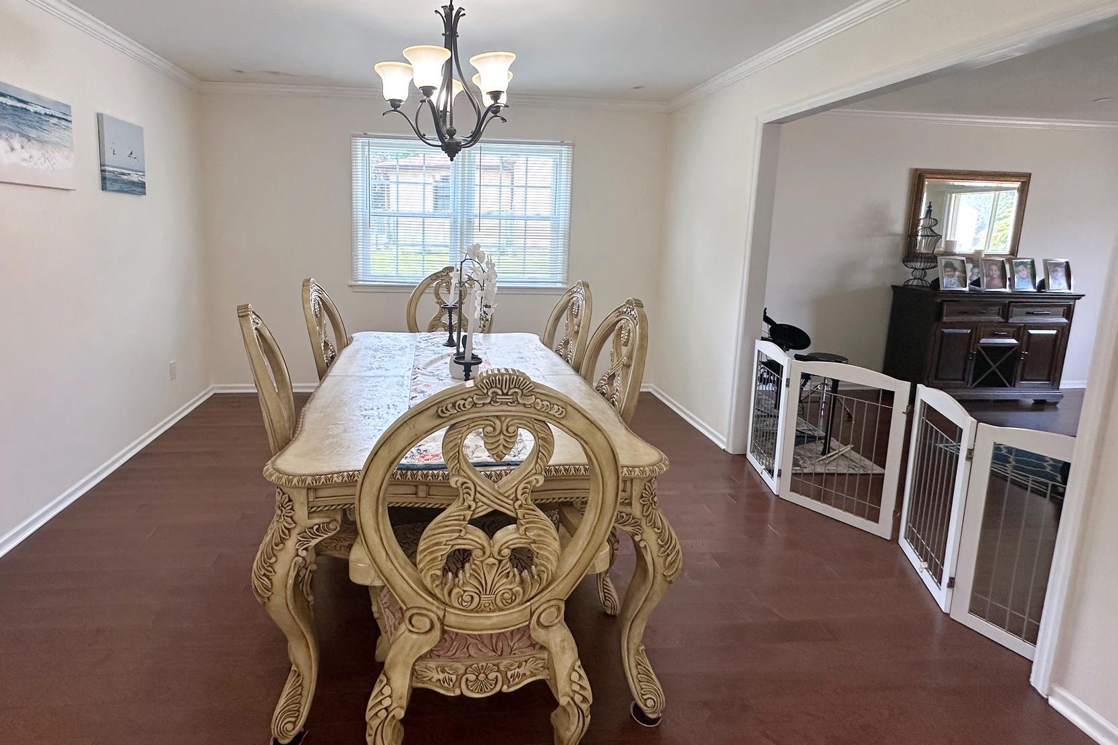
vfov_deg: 66.9
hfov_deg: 89.5
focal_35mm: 18
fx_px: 559
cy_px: 307
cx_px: 485
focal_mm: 2.22
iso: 200
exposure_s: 1/120
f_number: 2.2
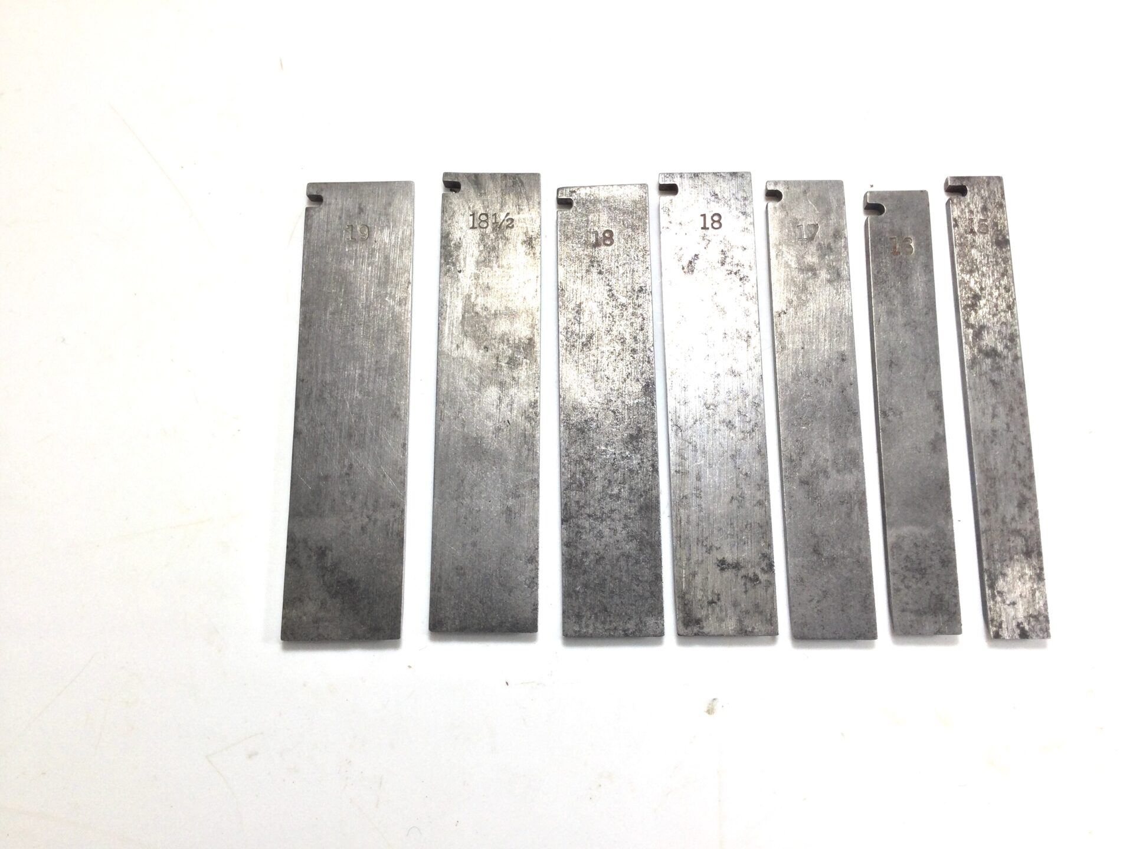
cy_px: 424
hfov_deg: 58.4
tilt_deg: -76.6
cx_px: 566
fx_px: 1015
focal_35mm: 31
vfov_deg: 45.4
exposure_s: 1/110
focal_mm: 3.3
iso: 25
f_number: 2.4
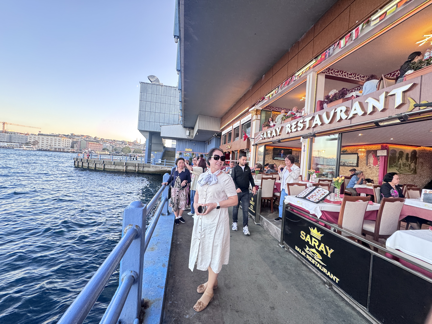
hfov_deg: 102.1
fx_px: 175
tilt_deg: -0.7
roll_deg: -3.7
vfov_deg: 85.7
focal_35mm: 14
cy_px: 162
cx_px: 216
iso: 250
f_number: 2.2
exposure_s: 1/100
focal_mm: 2.22
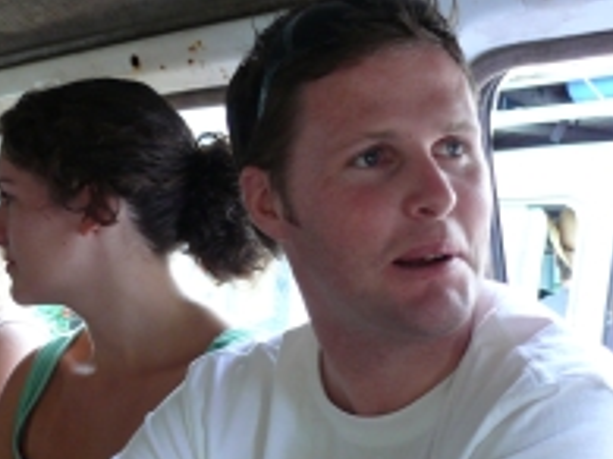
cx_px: 157
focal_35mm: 79
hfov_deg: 24.5
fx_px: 1398
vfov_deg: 18.5
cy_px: 333
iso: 200
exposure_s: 1/60
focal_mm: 7.4
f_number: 2.8
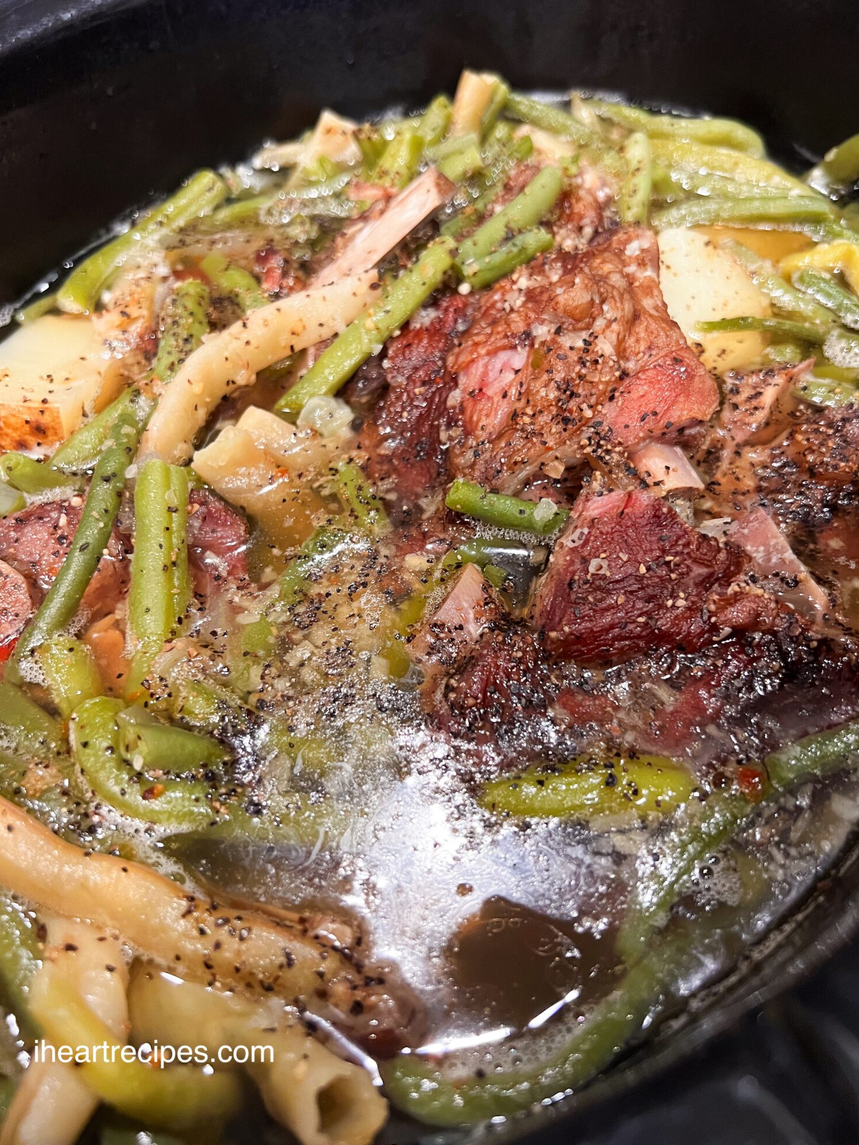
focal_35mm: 27
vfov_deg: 65.3
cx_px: 443
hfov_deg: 51.3
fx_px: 893
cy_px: 559
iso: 400
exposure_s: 1/60
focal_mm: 5.7
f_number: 1.5
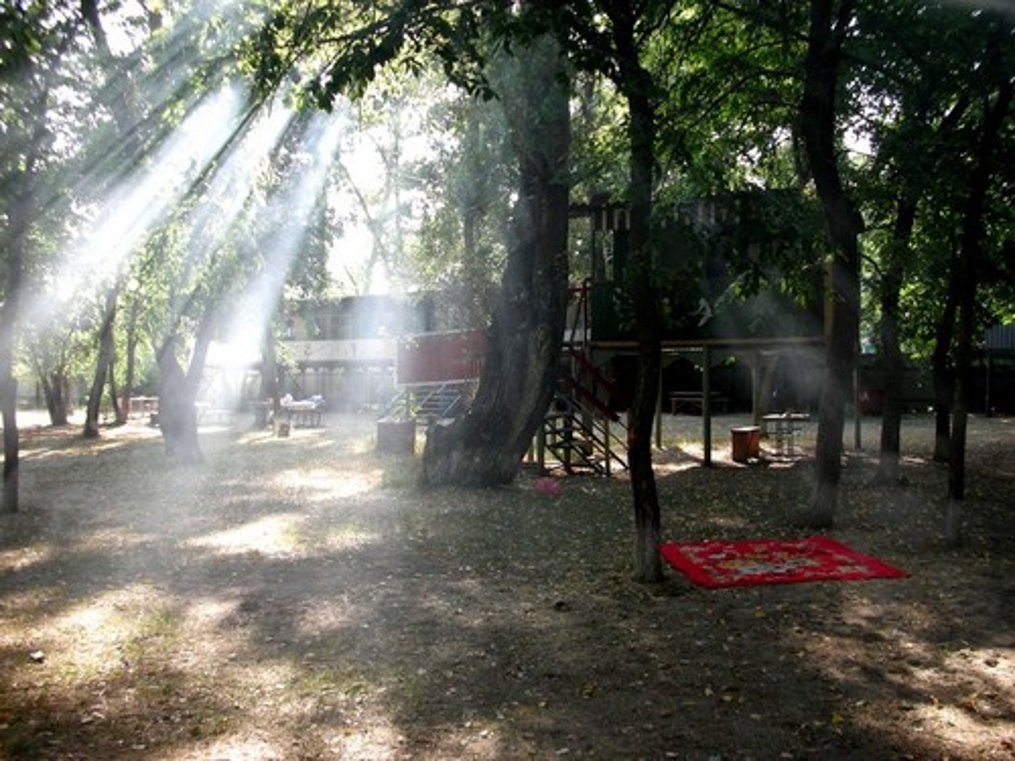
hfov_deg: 52.6
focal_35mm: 35
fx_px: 1026
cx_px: 508
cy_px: 380
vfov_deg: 40.7
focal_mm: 5.8
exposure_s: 1/64
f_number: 3
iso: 50
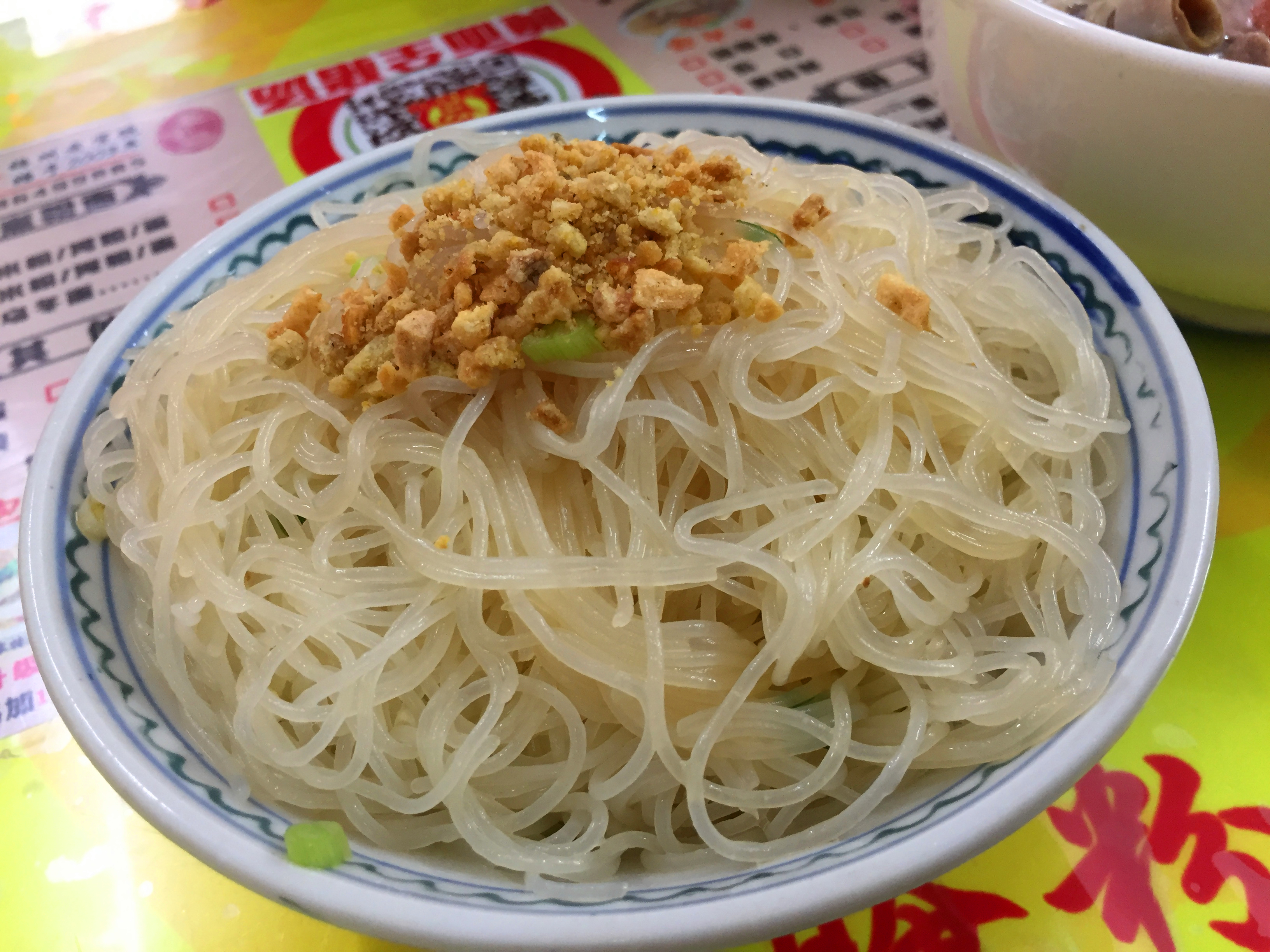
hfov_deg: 61.7
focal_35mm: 29
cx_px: 635
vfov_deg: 48.2
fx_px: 1064
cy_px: 476
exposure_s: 1/33
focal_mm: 4.15
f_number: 2.2
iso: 100
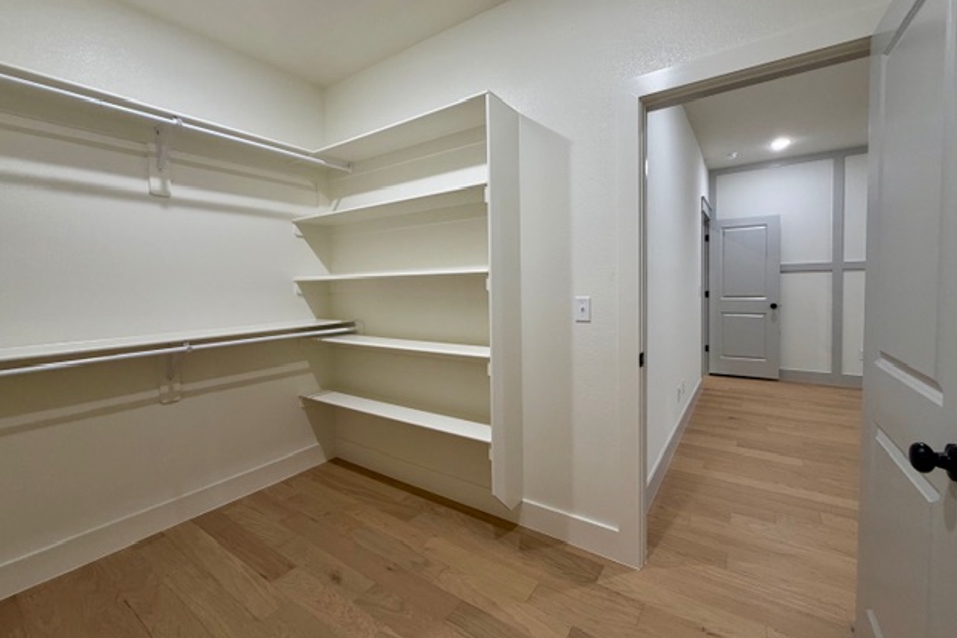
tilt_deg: -2.2
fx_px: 399
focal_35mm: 15
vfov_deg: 77.2
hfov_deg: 100.4
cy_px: 299
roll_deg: +1.1
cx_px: 489
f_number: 2.2
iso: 200
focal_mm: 2.22
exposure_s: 1/120
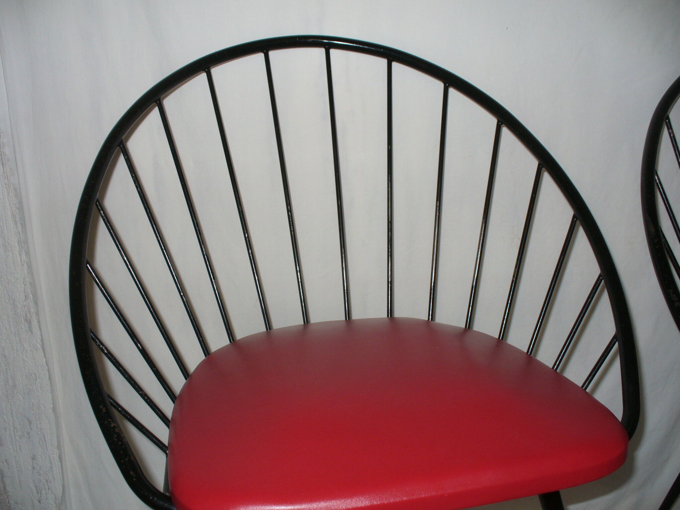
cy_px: 255
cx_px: 340
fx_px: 727
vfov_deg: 38.7
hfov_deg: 50.1
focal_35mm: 37
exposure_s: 1/30
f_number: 2.8
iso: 100
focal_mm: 6.1
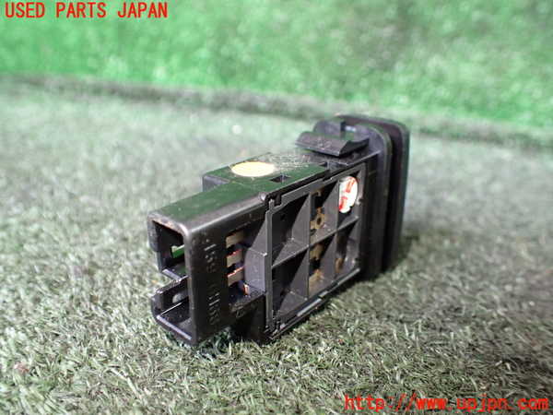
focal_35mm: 30
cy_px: 208
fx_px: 479
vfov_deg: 46.8
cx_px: 276
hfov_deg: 60.0
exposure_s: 1/50
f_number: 2.3
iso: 800
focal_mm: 5.4
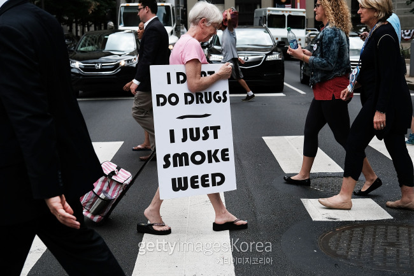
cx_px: 207
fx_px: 609
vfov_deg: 25.5
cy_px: 138
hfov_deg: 37.5
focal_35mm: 53
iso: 200
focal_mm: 35
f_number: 4
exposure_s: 1/1100
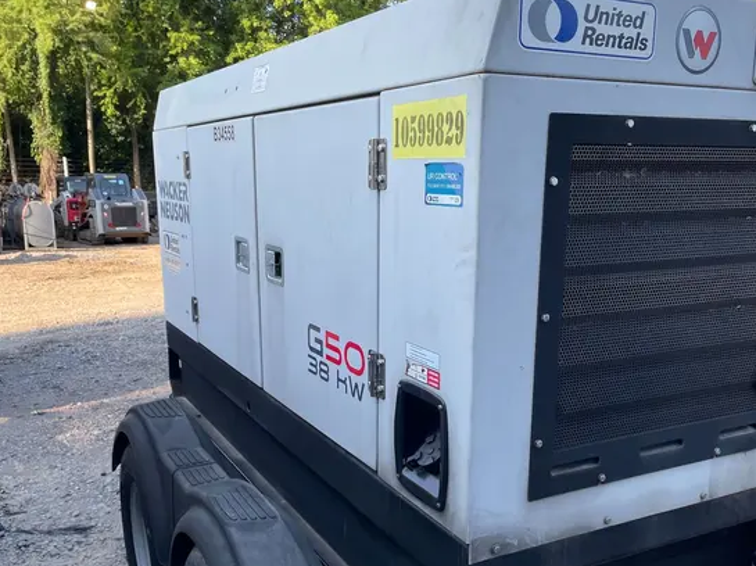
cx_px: 379
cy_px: 341
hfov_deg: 52.7
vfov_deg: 40.5
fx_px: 764
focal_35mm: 35
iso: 50
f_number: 1.6
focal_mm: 4.2
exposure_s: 1/725
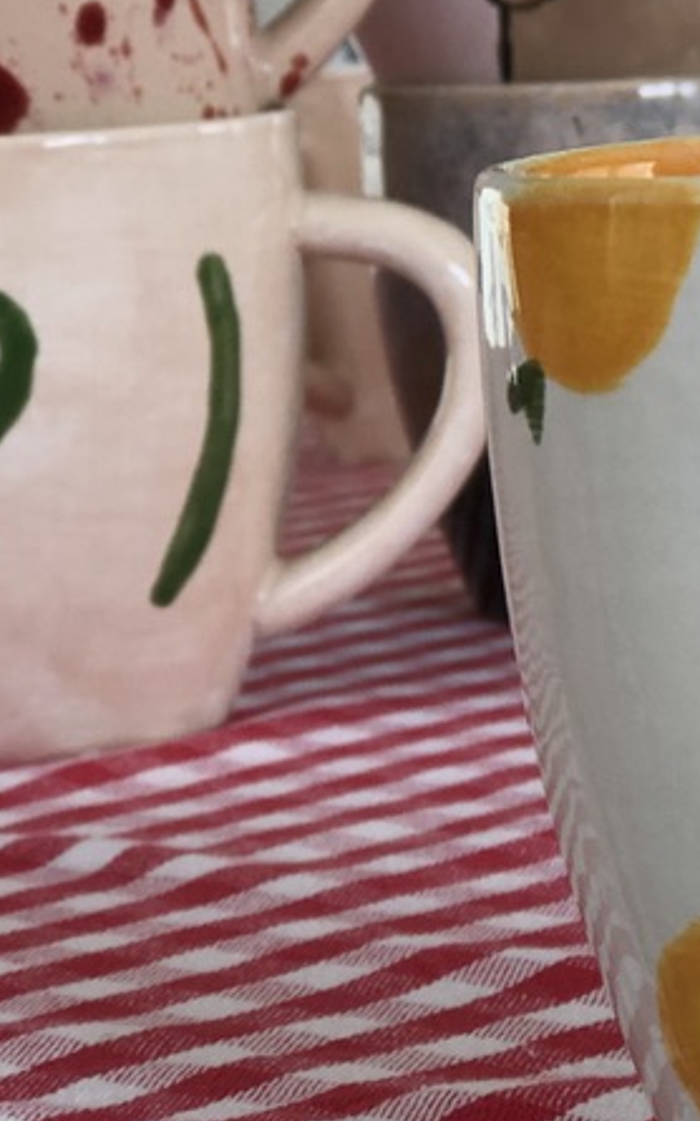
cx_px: 826
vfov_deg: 15.0
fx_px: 4244
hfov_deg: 9.3
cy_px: 406
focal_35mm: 139
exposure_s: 1/40
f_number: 2.8
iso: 25
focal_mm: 6.6
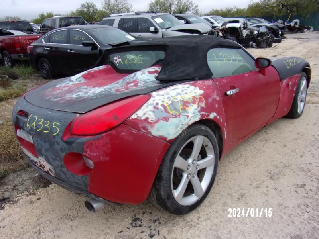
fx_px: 221
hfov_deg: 71.6
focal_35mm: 24
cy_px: 120
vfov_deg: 56.8
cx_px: 160
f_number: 3.3
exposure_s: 1/160
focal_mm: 4.3
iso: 80
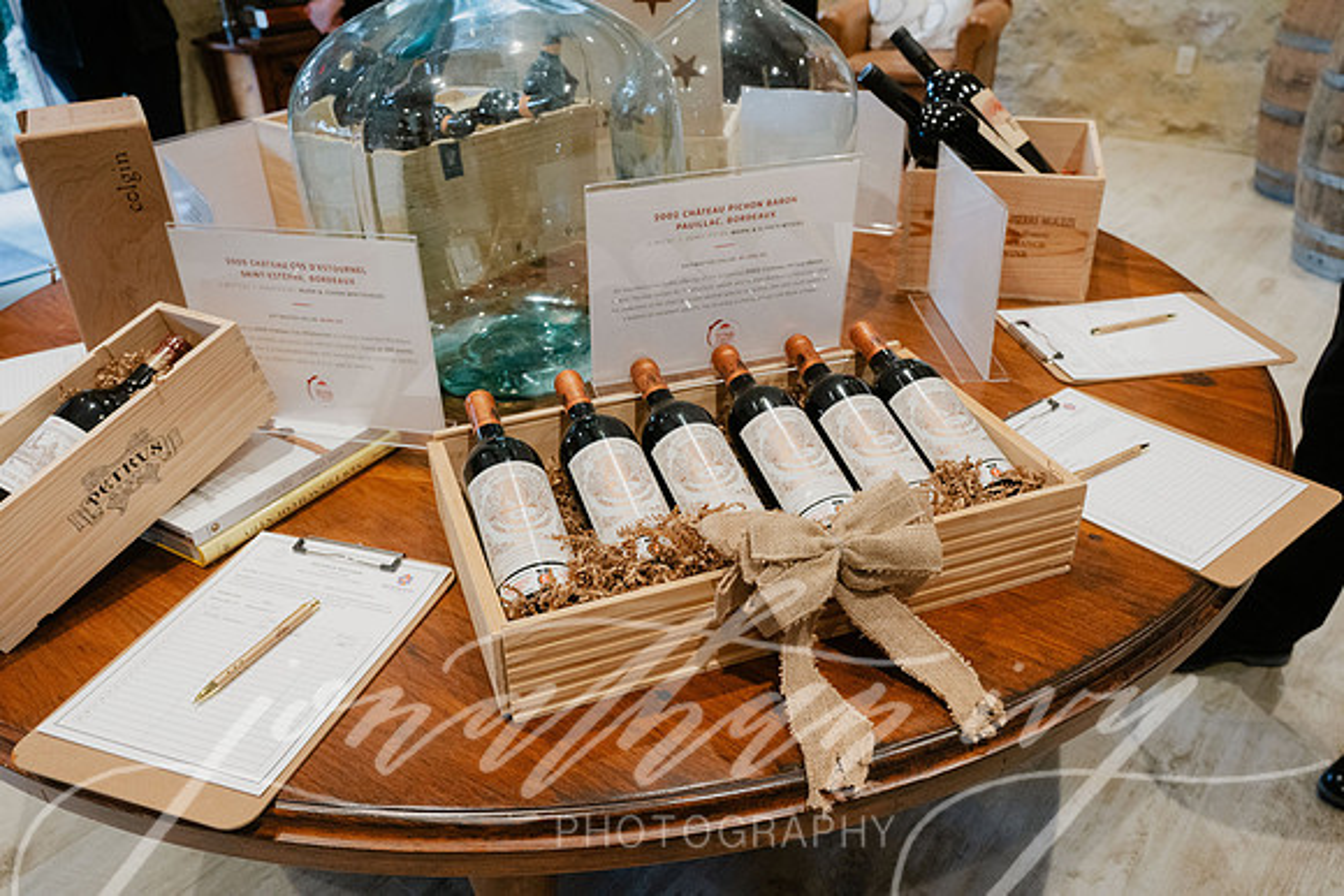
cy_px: 448
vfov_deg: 45.0
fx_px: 1083
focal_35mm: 29
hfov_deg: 63.6
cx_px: 672
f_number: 5.6
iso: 1250
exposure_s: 1/160
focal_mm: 29
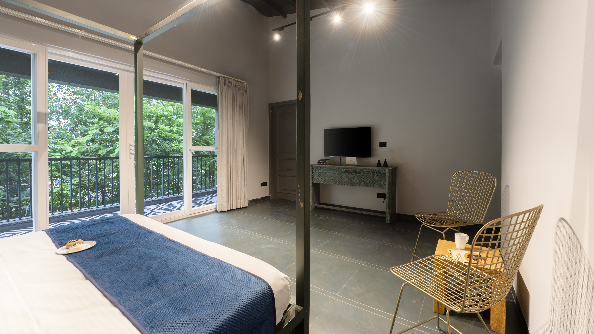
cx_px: 304
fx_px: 236
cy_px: 154
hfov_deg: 103.0
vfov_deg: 70.4
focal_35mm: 15
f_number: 10
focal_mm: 14
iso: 250
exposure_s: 1/15
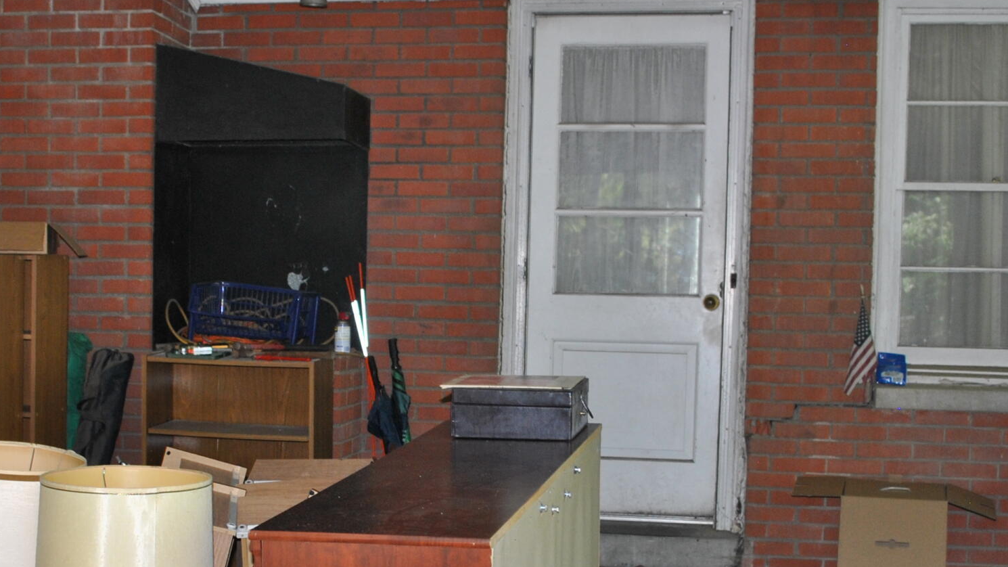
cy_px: 426
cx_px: 389
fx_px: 1523
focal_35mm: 57
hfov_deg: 36.4
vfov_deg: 20.9
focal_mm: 18
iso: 200
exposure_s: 1/60
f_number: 3.5
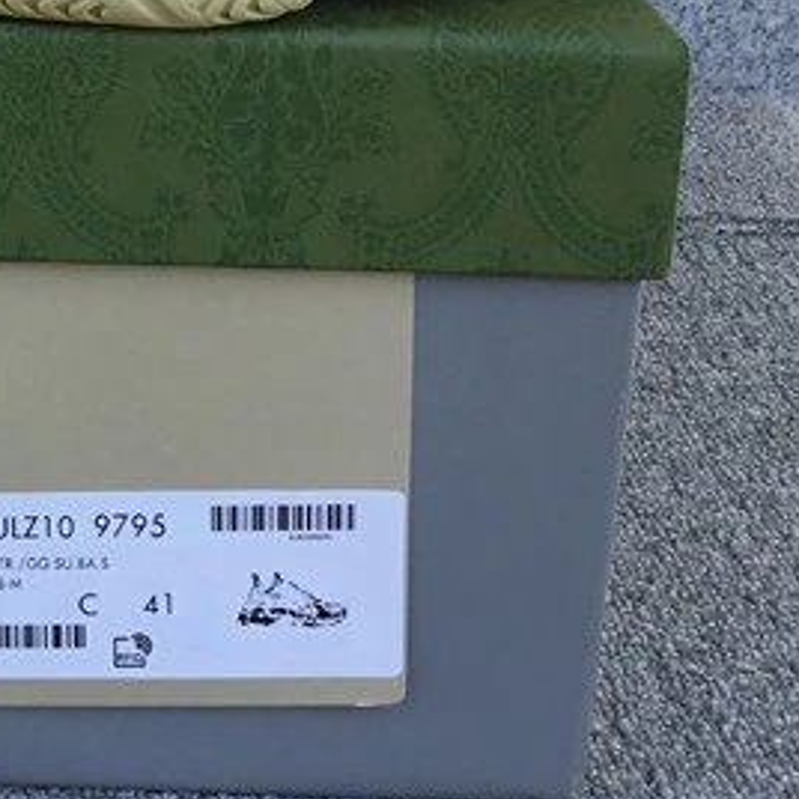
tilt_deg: -16.0
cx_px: -176
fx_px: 2402
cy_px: -142
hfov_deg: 17.9
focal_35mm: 92
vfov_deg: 18.0
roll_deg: -0.3
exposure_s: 1/377
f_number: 2.4
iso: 25
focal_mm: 3.3
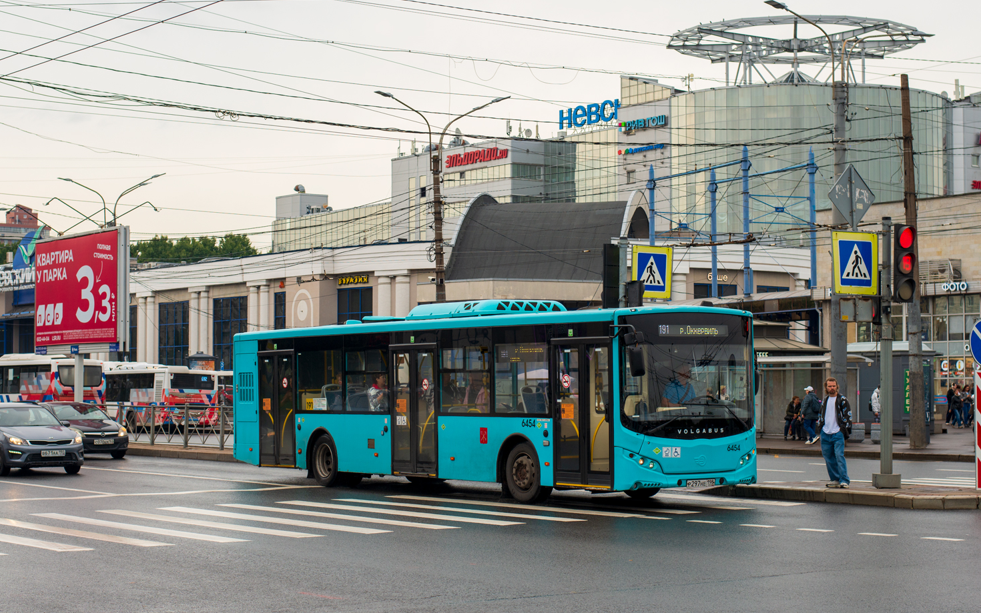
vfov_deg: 24.9
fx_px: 1390
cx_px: 486
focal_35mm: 52
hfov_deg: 38.9
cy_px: 311
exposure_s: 1/400
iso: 200
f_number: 5.6
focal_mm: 50
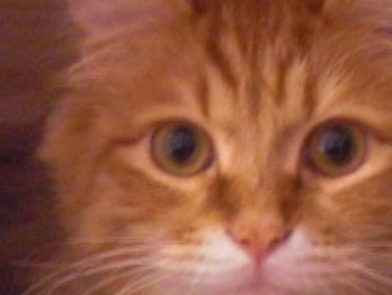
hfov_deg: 8.0
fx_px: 2801
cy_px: 190
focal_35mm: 247
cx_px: 247
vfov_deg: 6.0
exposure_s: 1/8
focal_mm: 12.47
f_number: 4.5
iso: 800
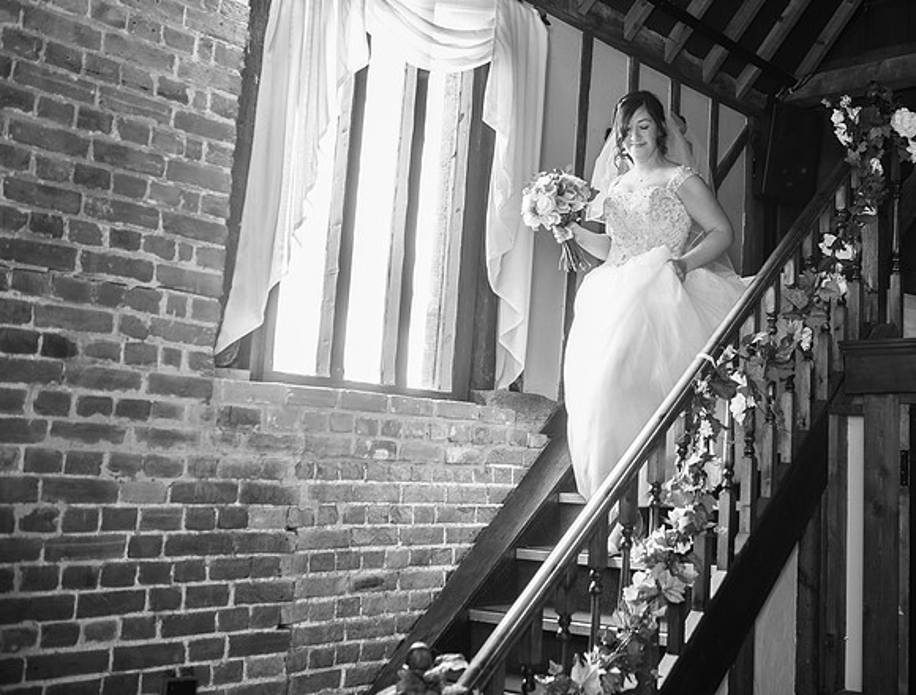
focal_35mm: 46
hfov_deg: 40.1
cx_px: 634
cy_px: 273
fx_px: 1232
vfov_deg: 31.4
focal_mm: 35
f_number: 2.5
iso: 320
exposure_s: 1/125
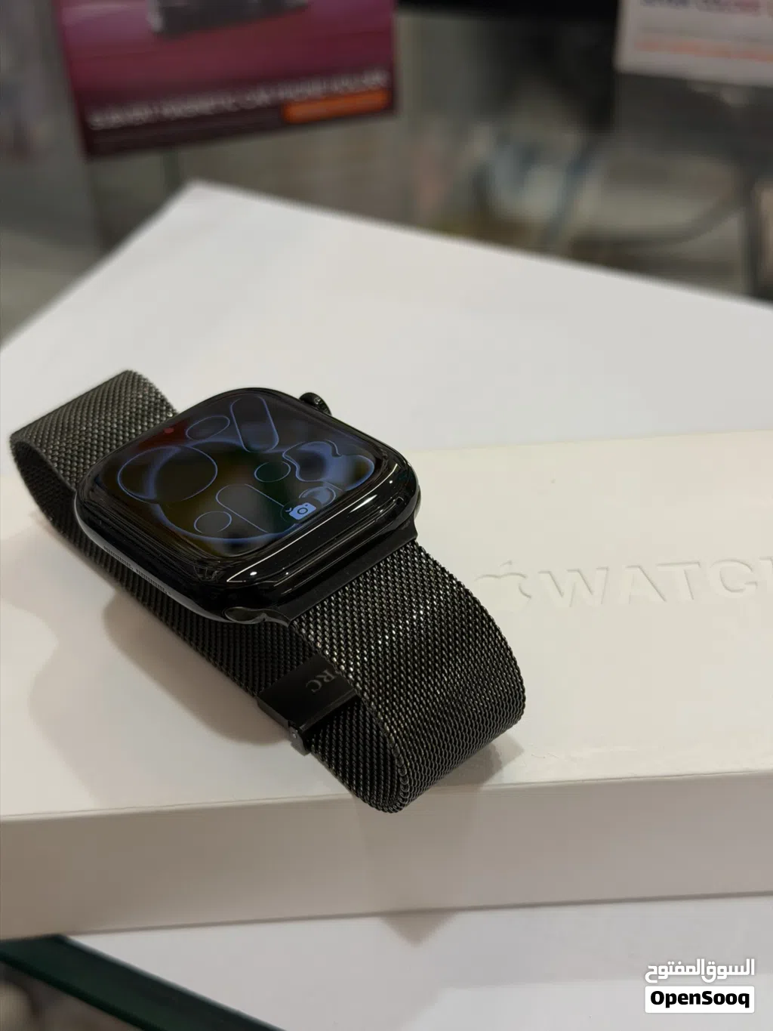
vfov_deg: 39.7
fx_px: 1429
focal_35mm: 48
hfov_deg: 30.3
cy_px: 516
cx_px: 386
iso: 50
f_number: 1.78
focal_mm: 6.76
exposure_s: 1/100
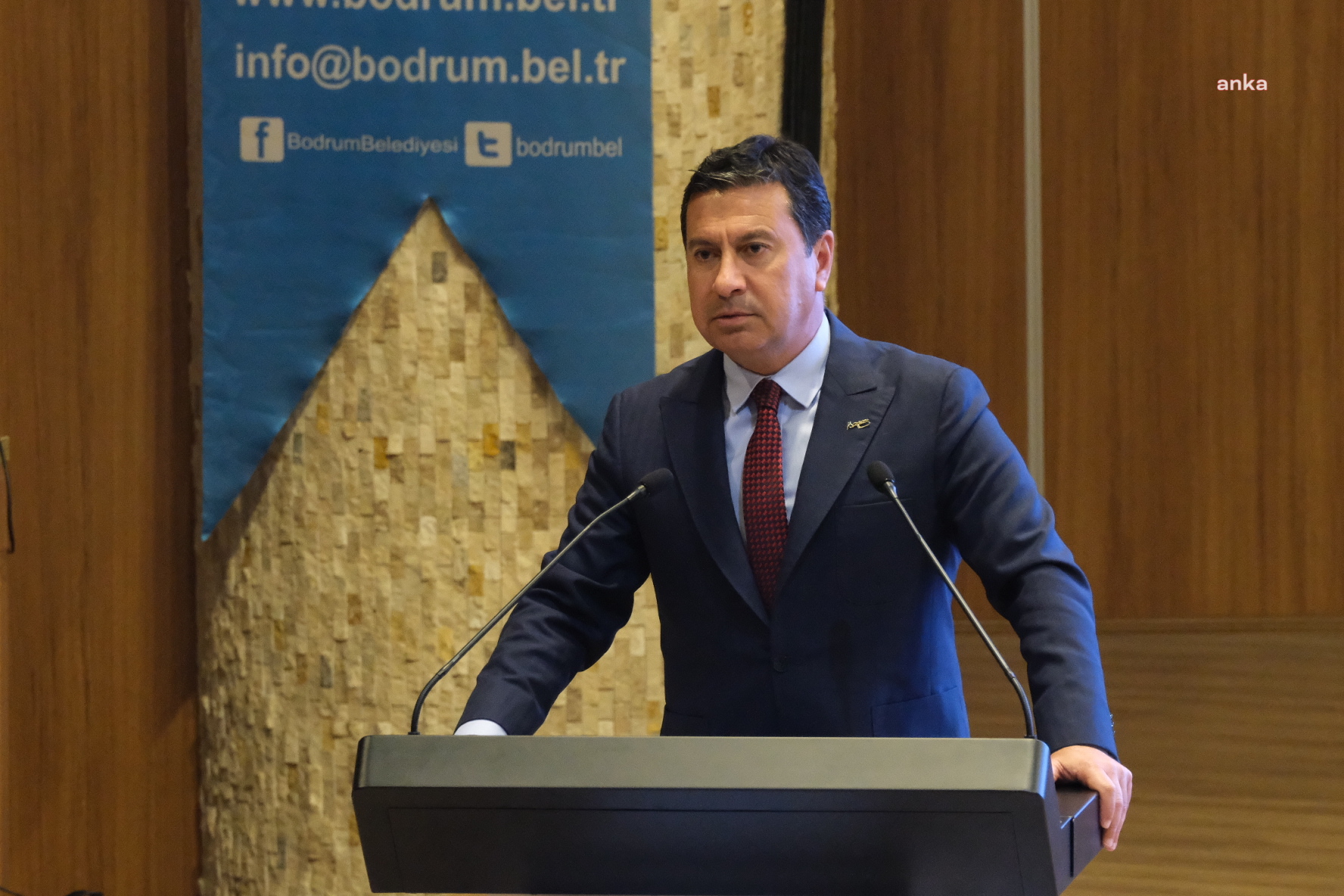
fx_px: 16537
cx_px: 672
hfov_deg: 4.7
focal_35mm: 443
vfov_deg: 3.1
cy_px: 448
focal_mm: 295.2
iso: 12800
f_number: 10
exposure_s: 1/30
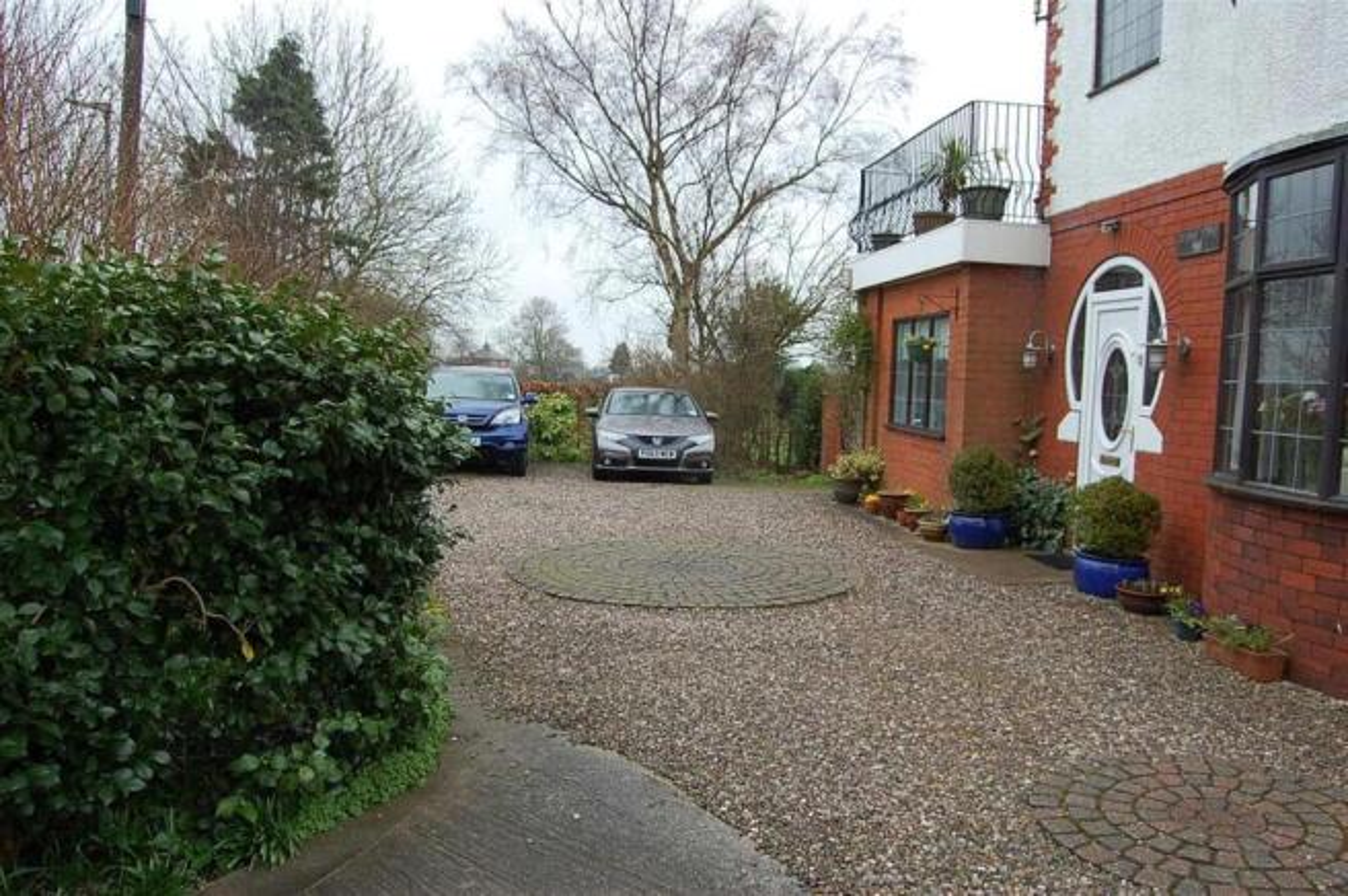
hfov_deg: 67.4
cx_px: 674
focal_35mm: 27
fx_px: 1010
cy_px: 448
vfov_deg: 47.8
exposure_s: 1/160
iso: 200
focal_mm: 18
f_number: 6.3
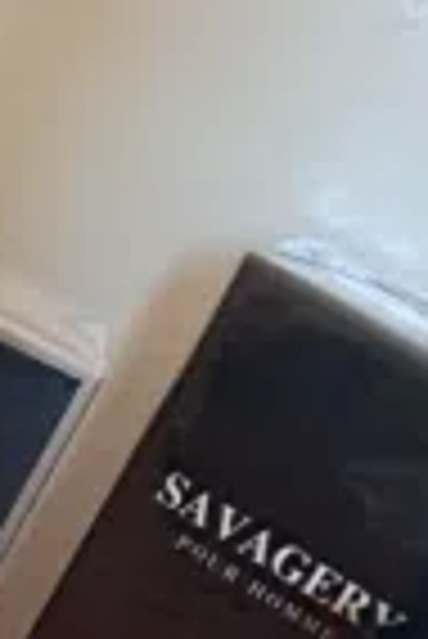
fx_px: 1405
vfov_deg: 24.8
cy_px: 594
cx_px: -77
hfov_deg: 16.6
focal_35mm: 79
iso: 500
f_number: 1.8
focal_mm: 4
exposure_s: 1/50
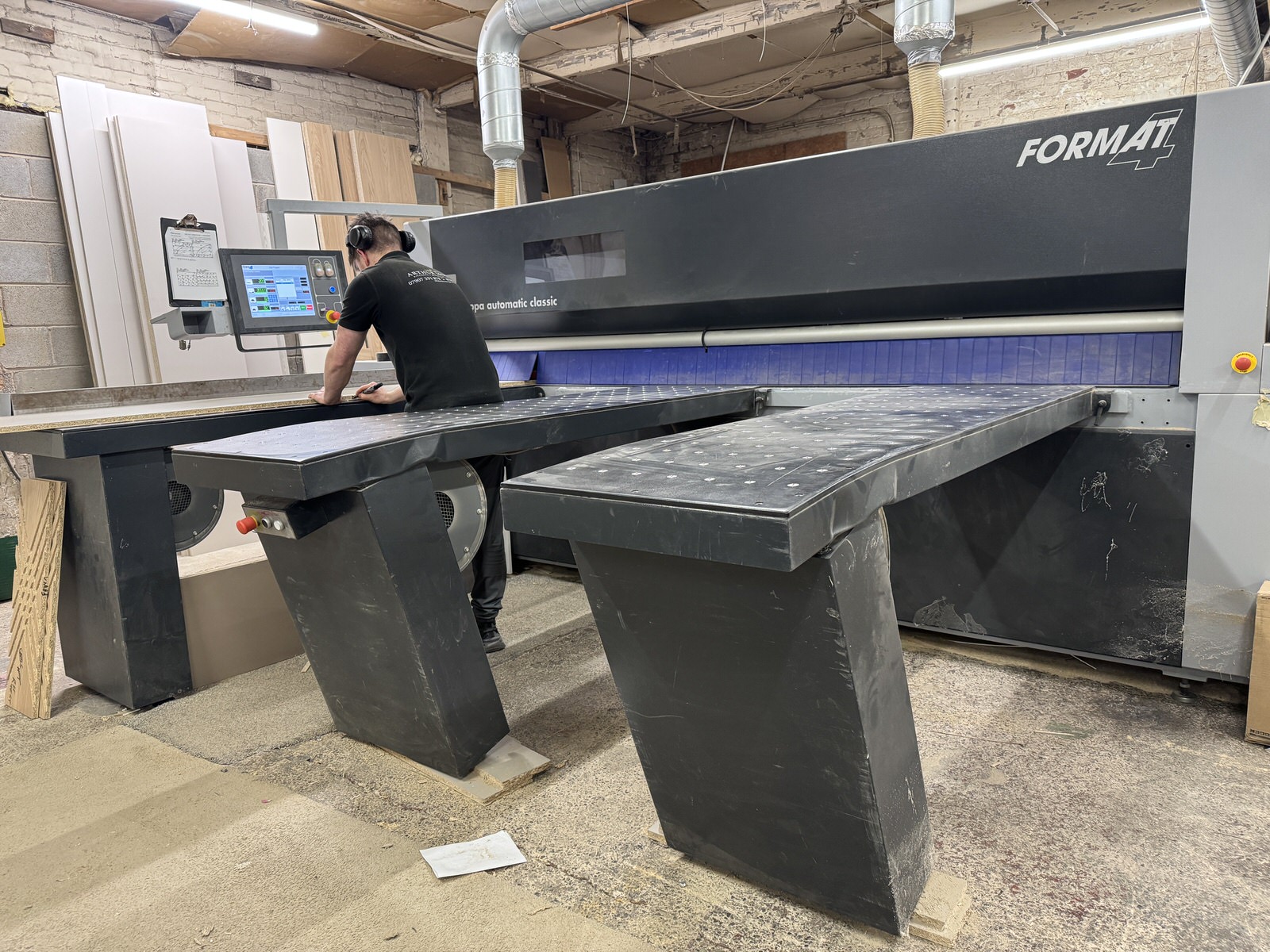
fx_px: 881
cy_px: 476
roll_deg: +2.6
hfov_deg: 71.6
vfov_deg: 56.8
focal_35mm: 24
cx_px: 635
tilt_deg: -8.8
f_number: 1.78
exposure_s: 1/50
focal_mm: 6.76
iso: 320
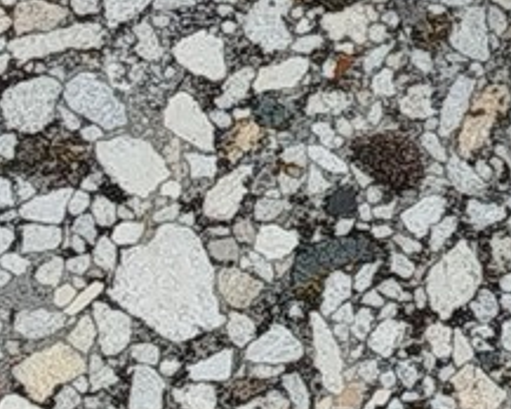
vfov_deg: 5.0
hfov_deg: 6.1
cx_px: 848
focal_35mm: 311
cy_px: -148
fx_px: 4708
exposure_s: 1/225
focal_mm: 5.31
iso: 50
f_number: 1.7
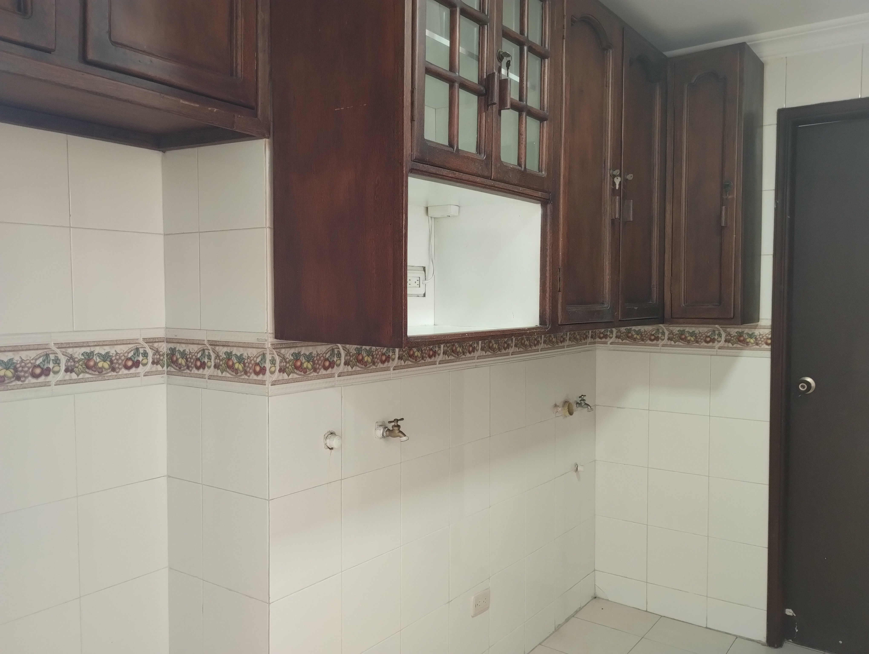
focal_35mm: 28
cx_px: 434
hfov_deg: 63.4
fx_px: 704
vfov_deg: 49.9
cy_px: 327
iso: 650
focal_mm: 4.27
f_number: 1.8
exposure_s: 1/30
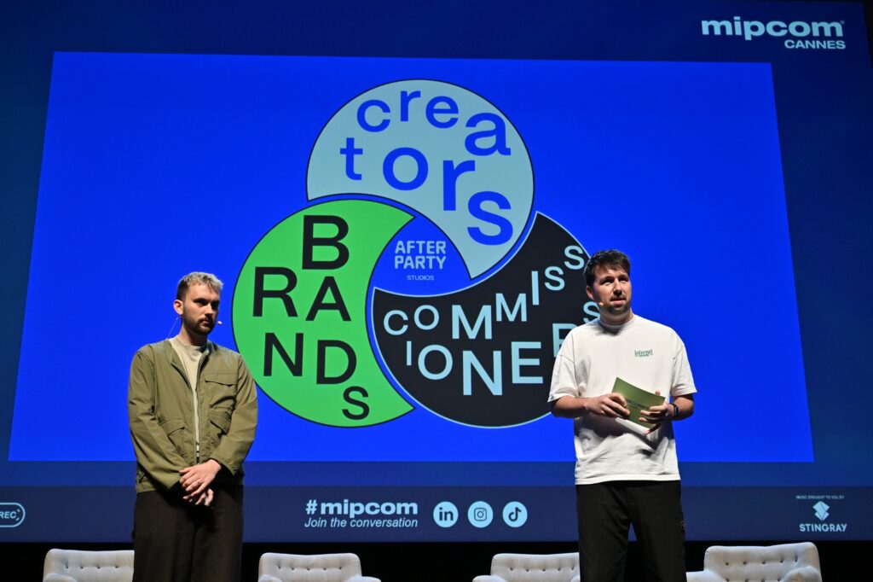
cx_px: 436
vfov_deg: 32.6
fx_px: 994
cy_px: 291
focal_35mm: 41
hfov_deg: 47.4
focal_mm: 41
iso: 1600
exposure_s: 1/200
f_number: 5.6
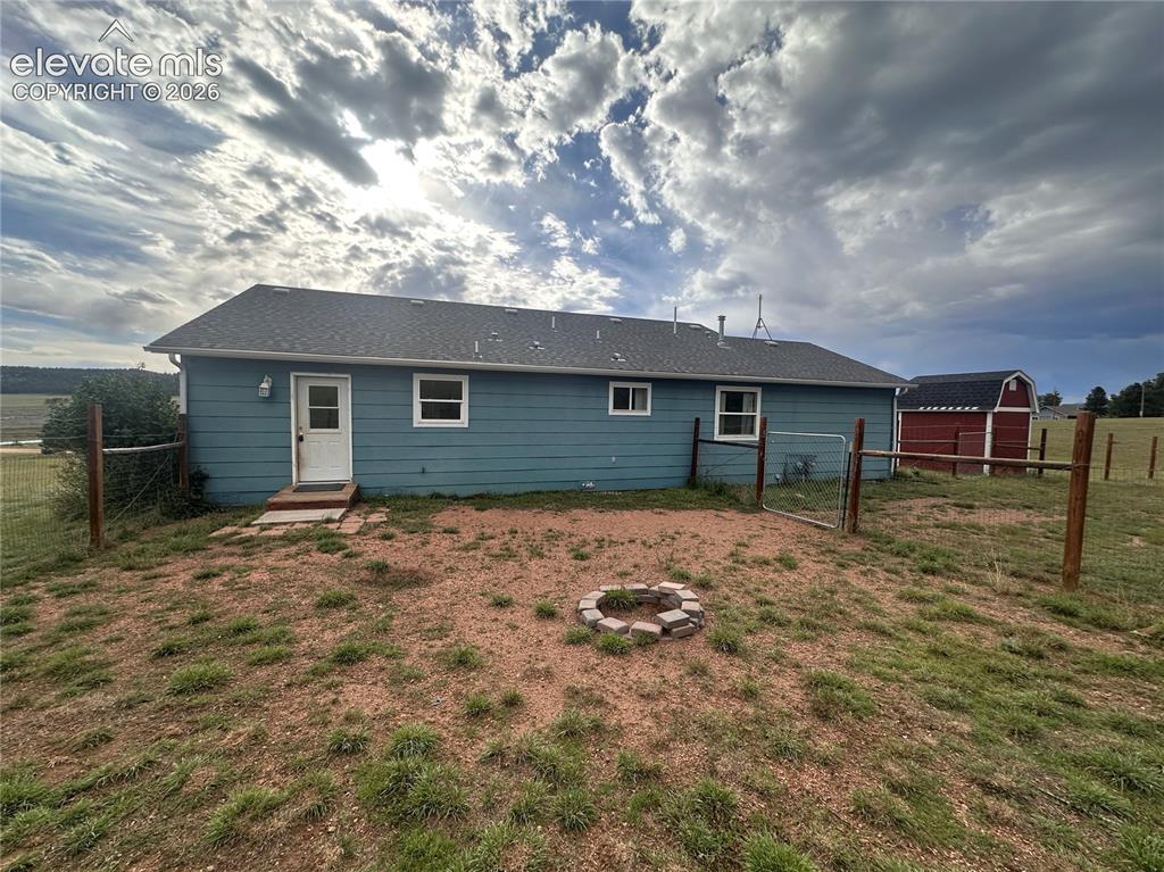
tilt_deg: -3.8
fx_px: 471
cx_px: 582
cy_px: 436
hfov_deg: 102.1
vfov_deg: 85.6
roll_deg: -1.5
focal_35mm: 14
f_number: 2.2
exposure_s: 1/1575
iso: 40
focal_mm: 2.22
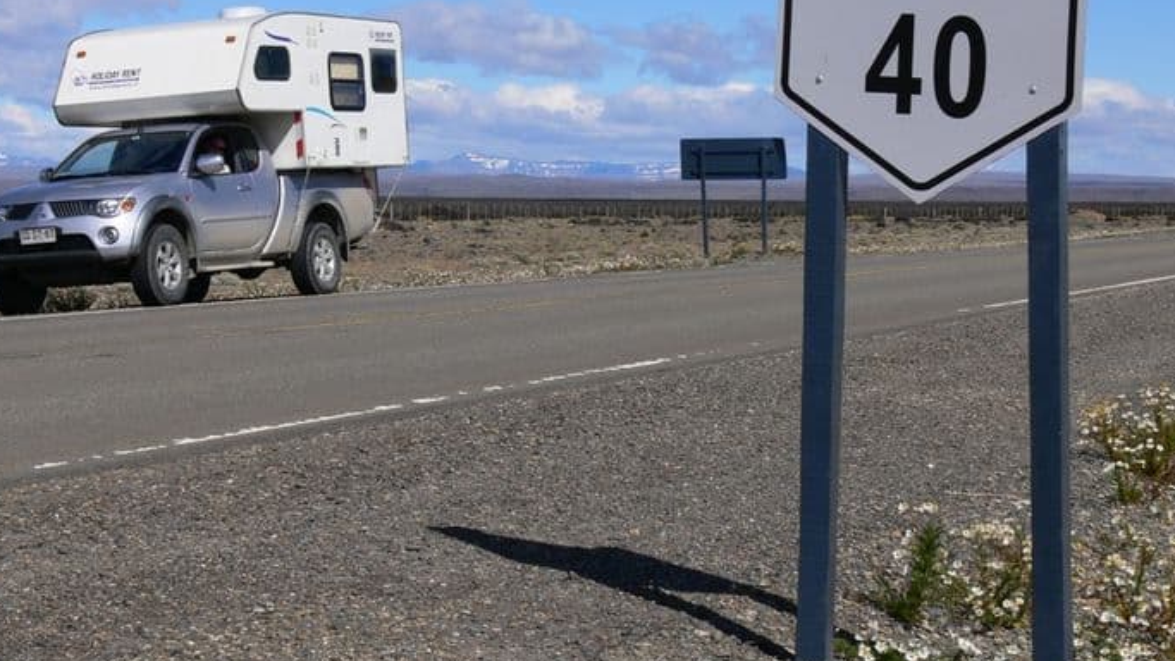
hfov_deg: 24.2
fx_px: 2741
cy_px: 208
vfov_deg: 13.7
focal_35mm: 88
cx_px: 526
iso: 80
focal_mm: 14.6
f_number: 7.1
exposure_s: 1/400
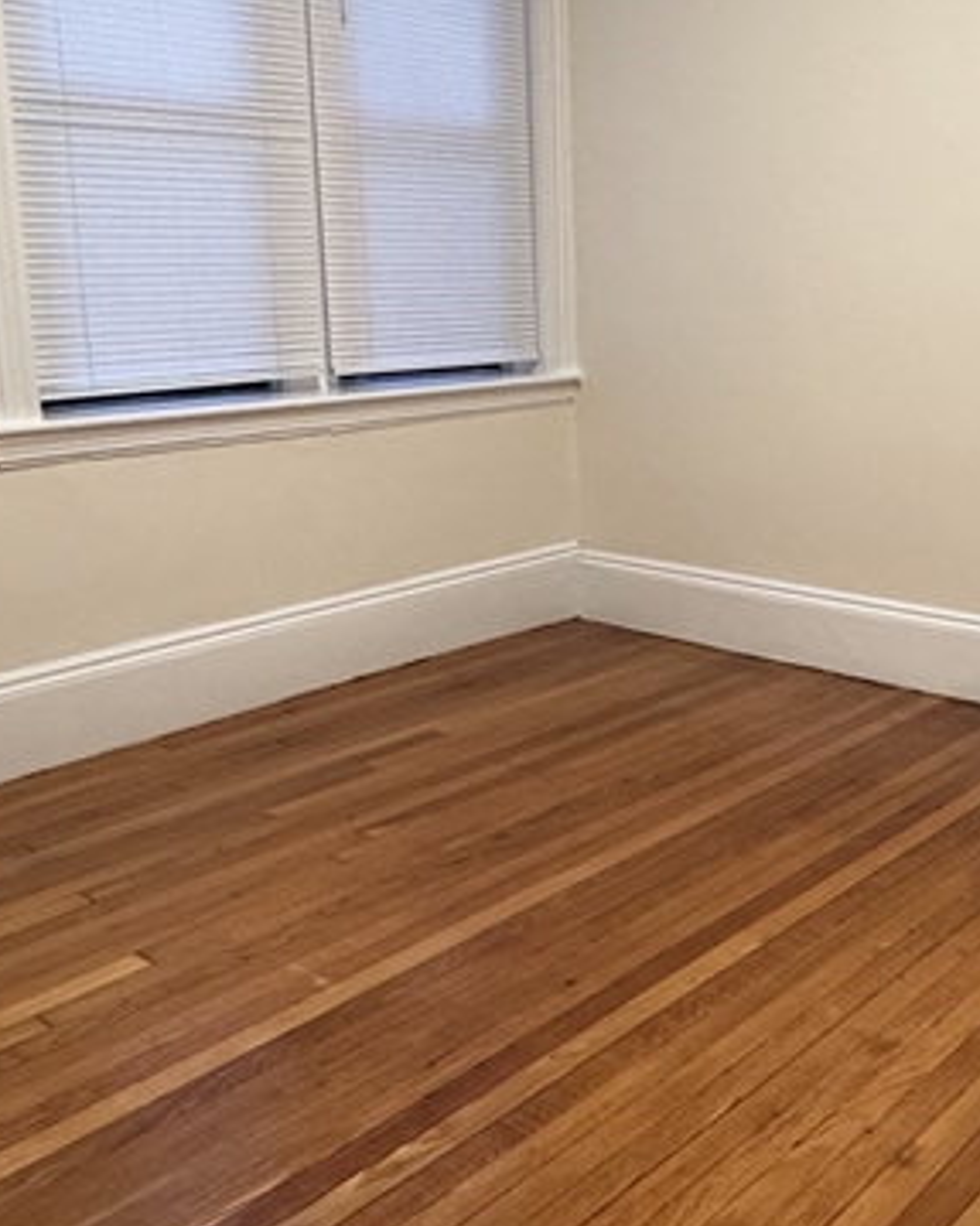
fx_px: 1415
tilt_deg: -11.2
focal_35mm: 39
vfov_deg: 46.7
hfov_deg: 37.4
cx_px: 714
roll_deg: +0.8
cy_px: 533
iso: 250
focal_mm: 2.22
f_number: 2.2
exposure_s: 1/60
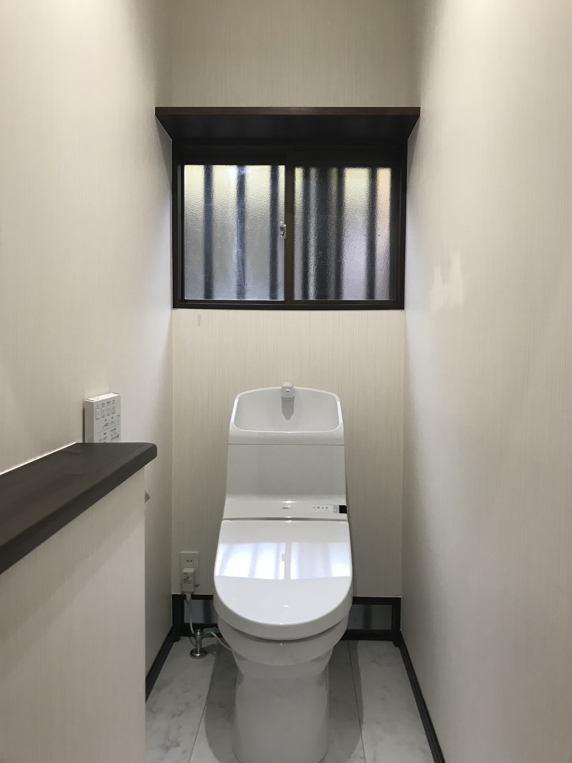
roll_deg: -1.2
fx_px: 617
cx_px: 286
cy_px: 382
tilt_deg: -2.2
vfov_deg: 63.4
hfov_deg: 49.7
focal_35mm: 28
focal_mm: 3.99
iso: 40
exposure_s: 1/24
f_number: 1.8
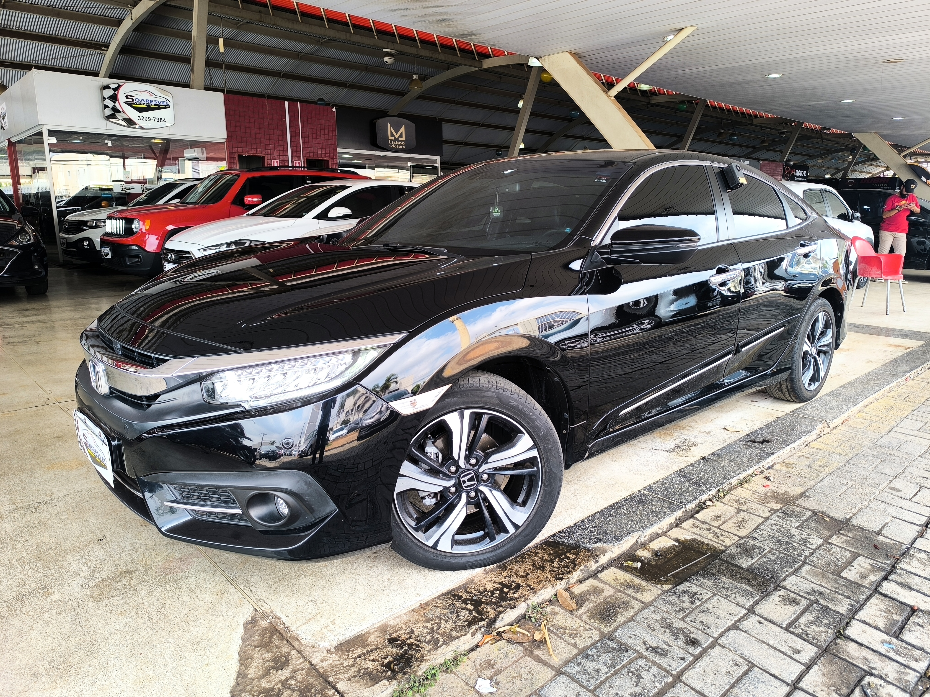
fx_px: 618
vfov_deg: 58.9
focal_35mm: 23
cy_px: 348
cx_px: 465
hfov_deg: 73.9
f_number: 1.65
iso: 100
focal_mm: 6.14
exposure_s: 1/120
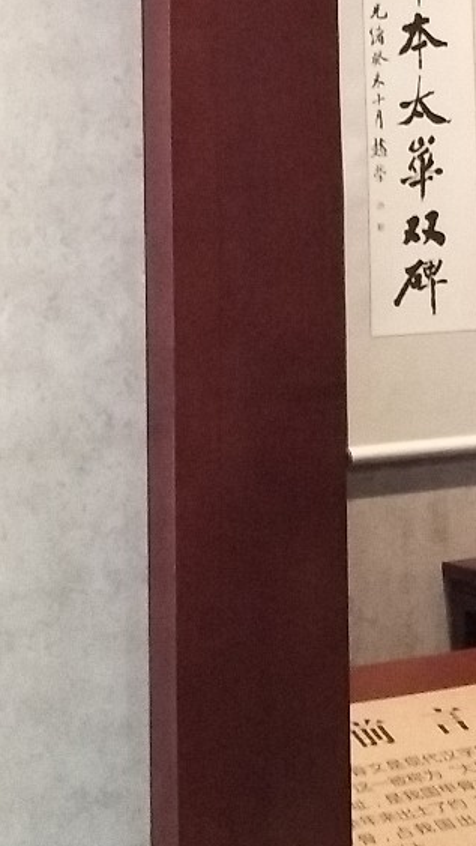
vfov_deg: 20.2
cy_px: 39
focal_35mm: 103
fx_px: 2309
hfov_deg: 11.5
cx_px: 575
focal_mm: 3.88
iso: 500
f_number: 2
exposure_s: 1/33.3
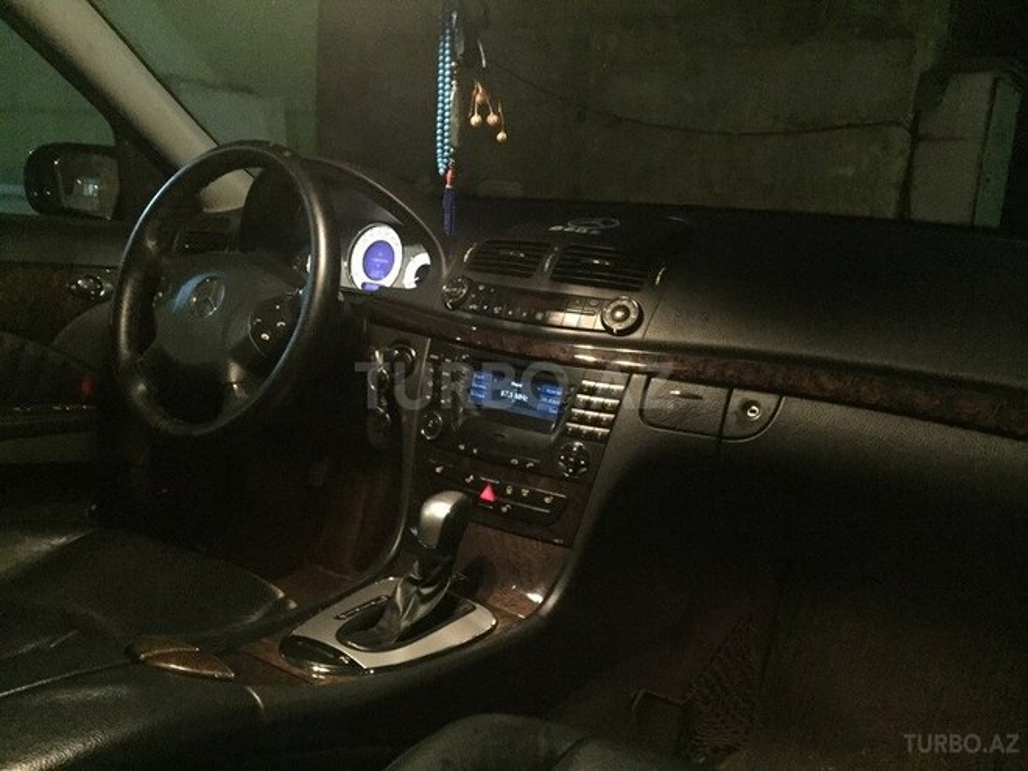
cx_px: 514
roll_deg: -2.9
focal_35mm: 29
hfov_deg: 61.7
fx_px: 861
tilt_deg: -12.5
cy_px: 386
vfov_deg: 48.2
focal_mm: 4.15
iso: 2000
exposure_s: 1/17
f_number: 2.2
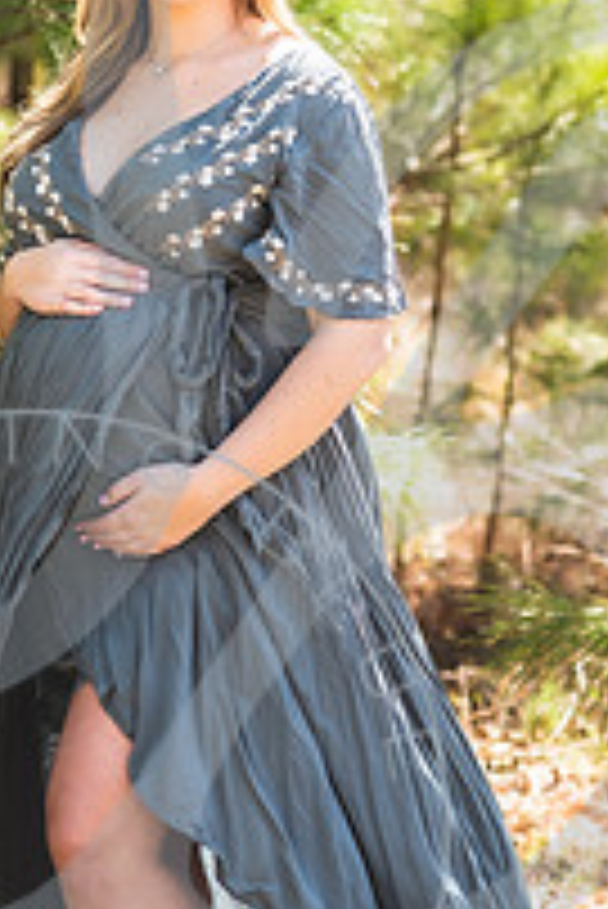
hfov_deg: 7.3
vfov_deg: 10.9
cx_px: 234
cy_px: 486
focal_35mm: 189
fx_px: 4779
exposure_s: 1/400
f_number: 2.8
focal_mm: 85
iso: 100
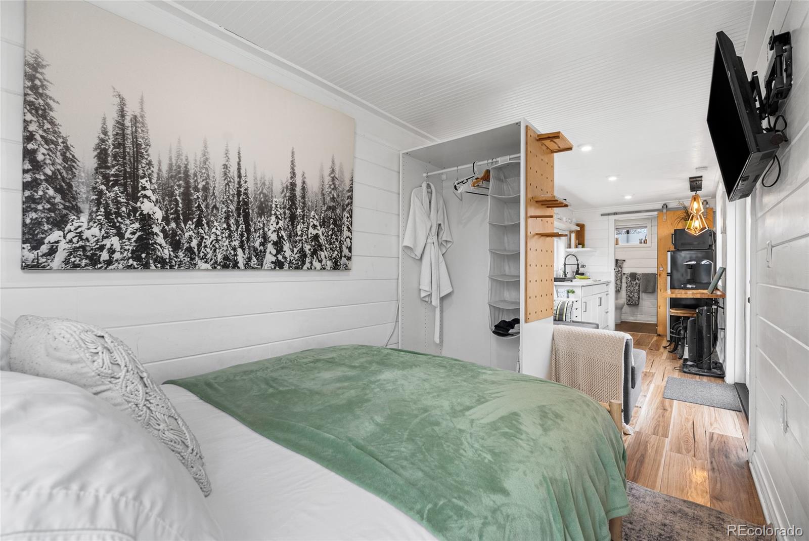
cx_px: 404
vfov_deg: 73.8
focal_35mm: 16
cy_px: 270
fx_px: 360
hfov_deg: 96.7
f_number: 8
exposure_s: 1/200
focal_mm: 16
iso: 200
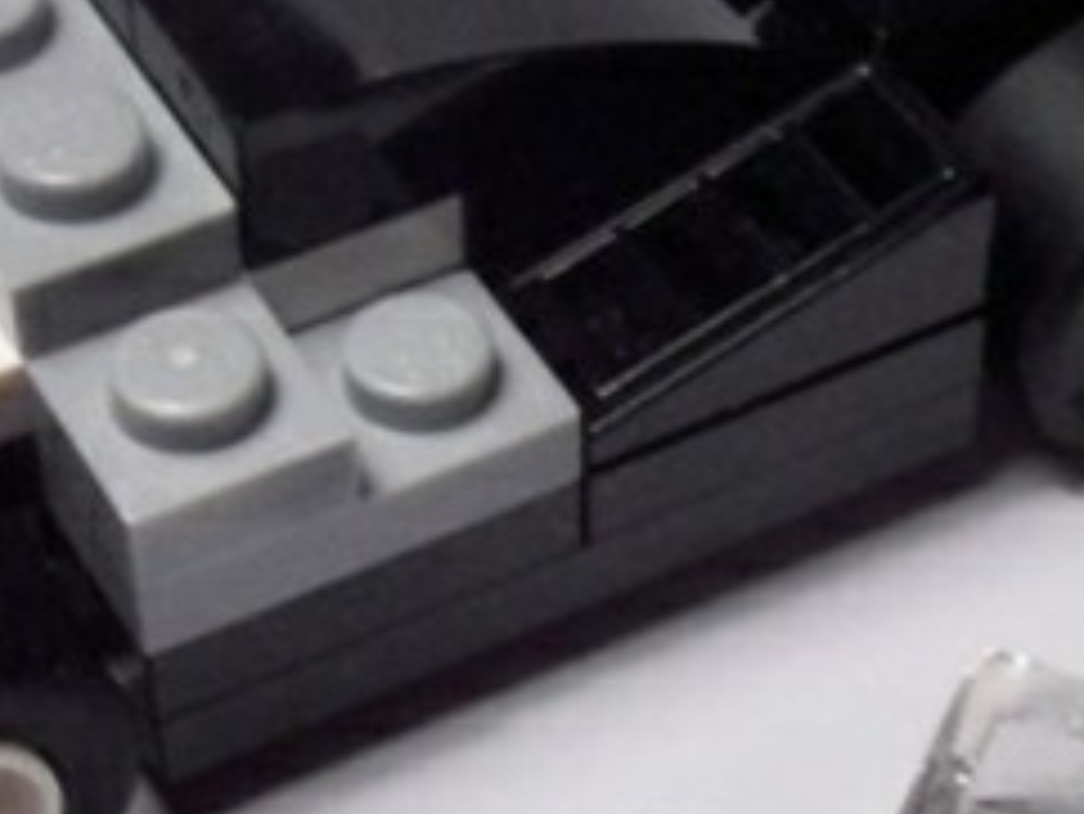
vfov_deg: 10.7
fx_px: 4324
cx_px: 697
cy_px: 582
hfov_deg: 14.3
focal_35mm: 138
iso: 80
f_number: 3.9
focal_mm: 6.61
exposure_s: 1/60
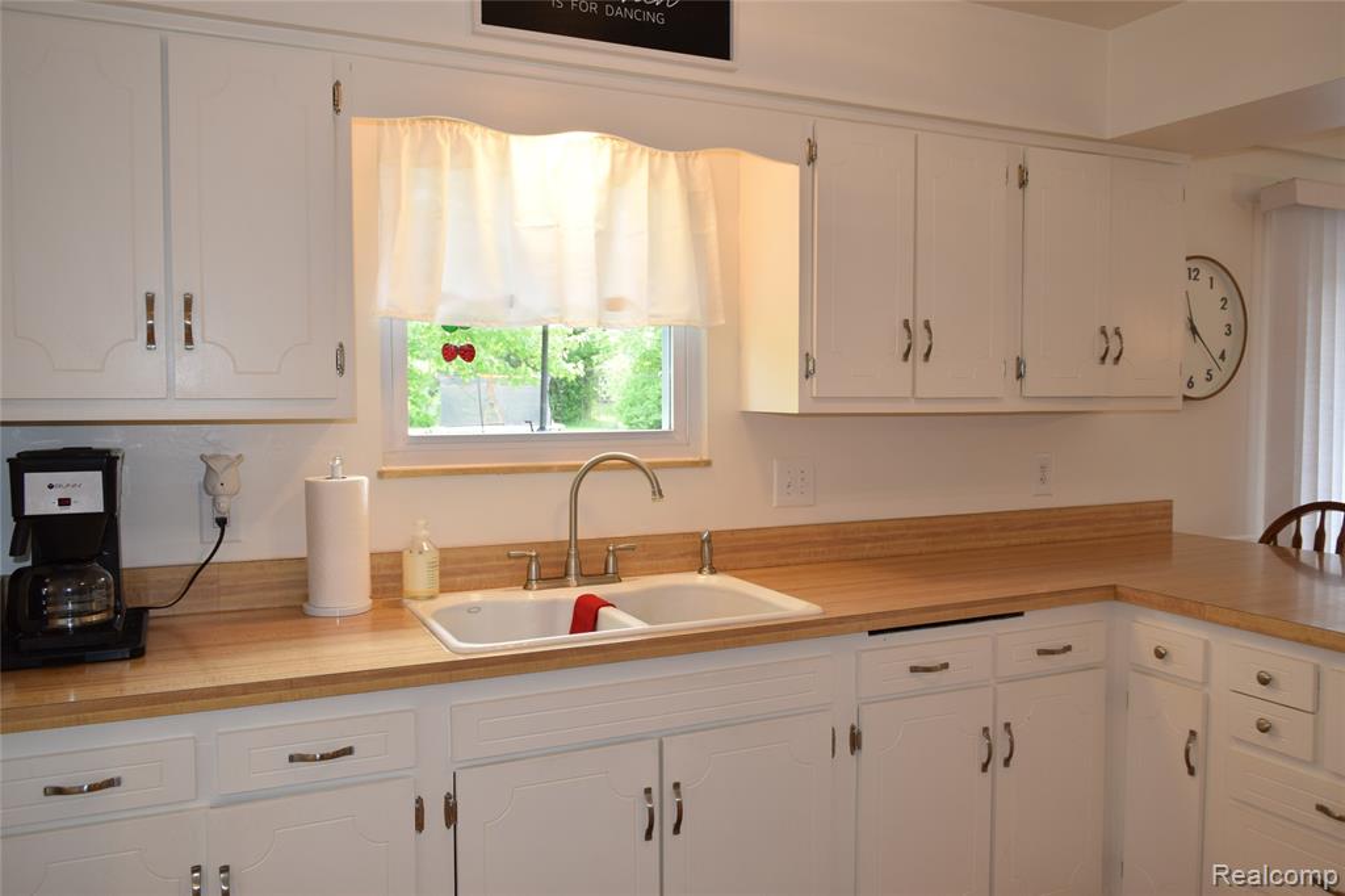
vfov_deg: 47.9
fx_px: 1008
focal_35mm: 27
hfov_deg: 67.4
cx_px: 672
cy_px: 448
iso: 500
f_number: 5.6
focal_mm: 18
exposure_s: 1/125
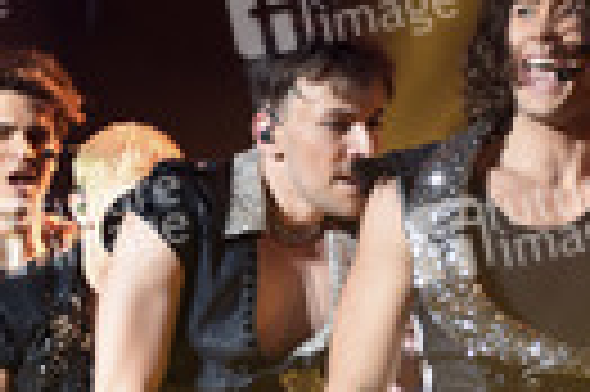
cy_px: 568
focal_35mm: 233
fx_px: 3809
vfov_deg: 5.8
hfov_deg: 8.8
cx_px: 403
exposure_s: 1/160
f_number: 5.6
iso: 1000
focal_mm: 45
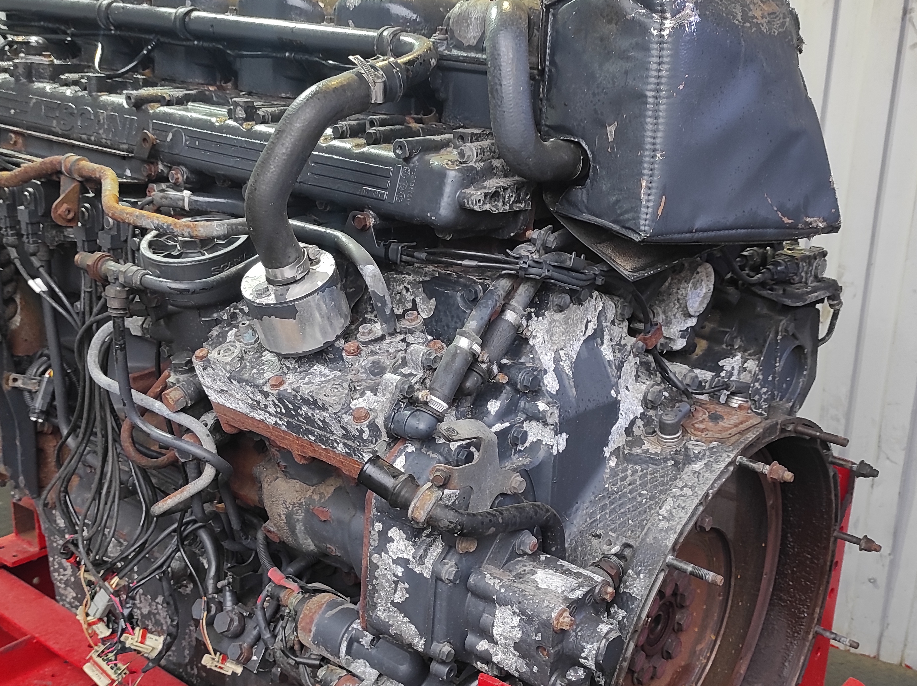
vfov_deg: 34.2
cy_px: 392
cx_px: 451
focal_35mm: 42
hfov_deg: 44.8
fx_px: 1112
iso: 308
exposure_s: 1/50
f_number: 1.89
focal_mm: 5.43
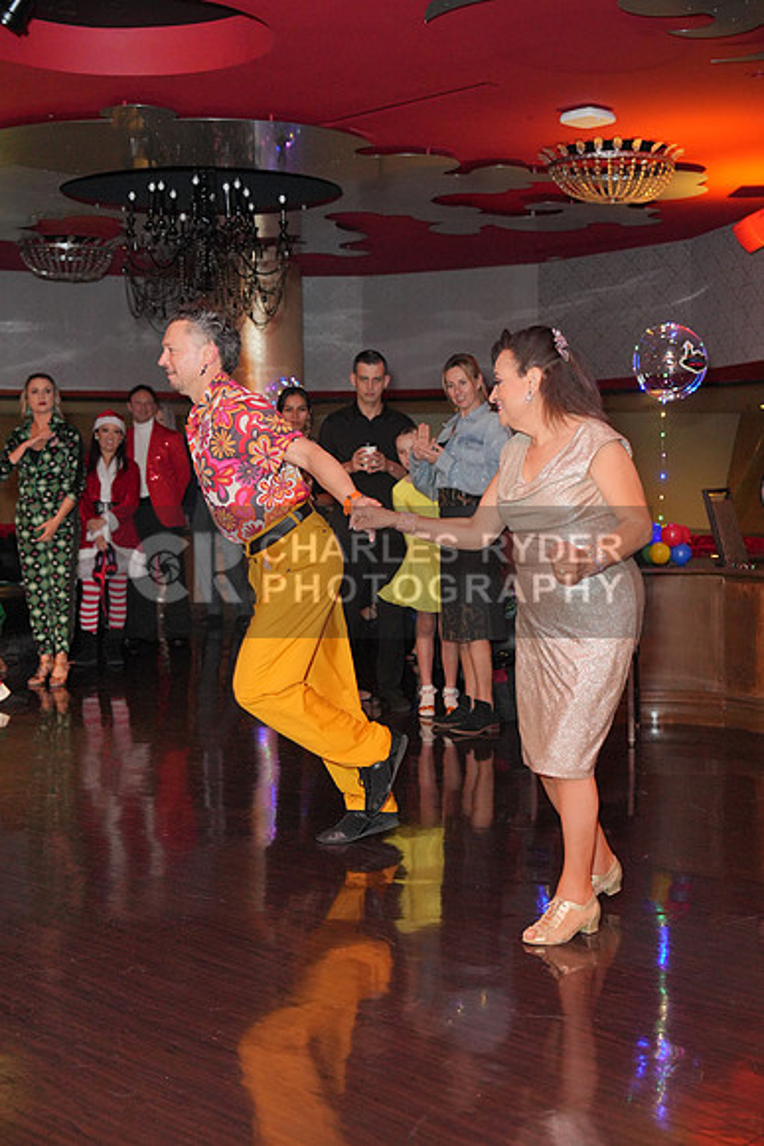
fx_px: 1527
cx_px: 382
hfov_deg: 28.1
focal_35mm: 48
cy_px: 573
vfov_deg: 41.1
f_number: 4
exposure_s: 1/200
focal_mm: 48
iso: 4000
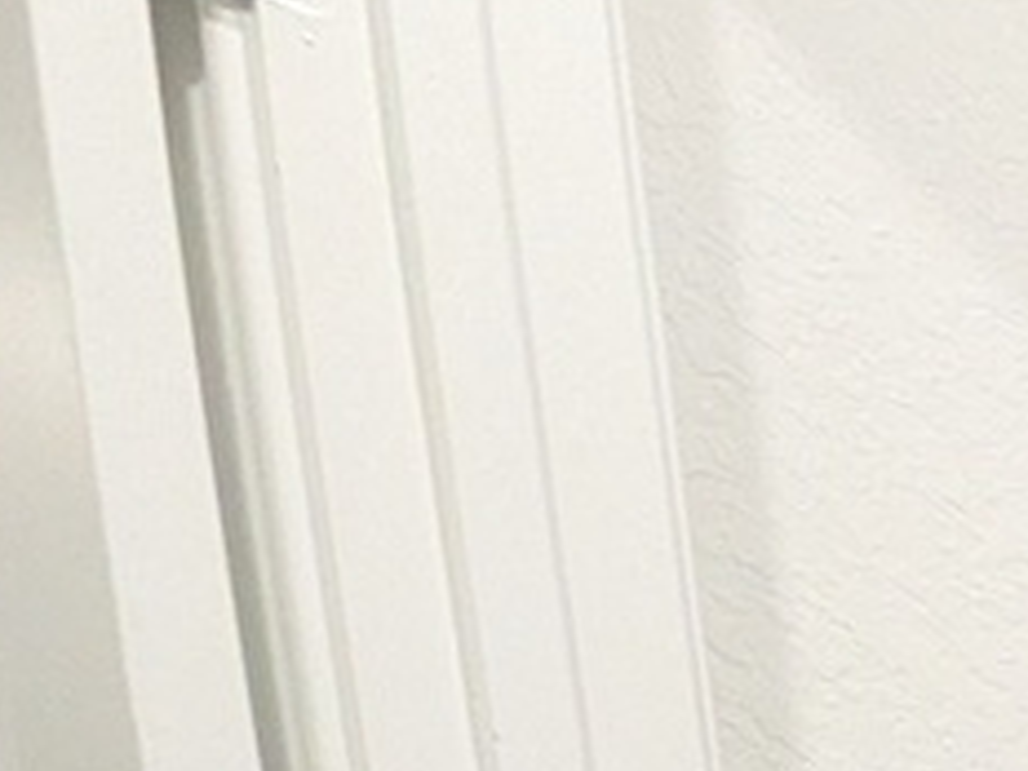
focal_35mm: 87
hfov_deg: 12.3
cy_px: 2052
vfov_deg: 12.1
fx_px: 2584
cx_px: 2911
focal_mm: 1.85
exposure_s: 1/120
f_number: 2.2
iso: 606
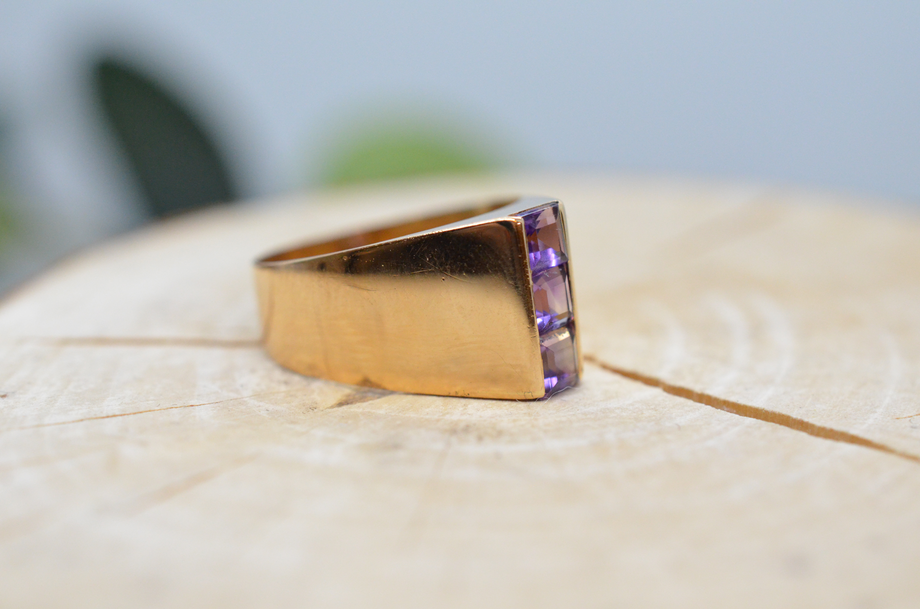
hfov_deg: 33.5
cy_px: 304
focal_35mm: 60
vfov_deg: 22.5
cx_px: 460
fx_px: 1530
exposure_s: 1/1000
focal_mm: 40
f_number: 6.3
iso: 3200
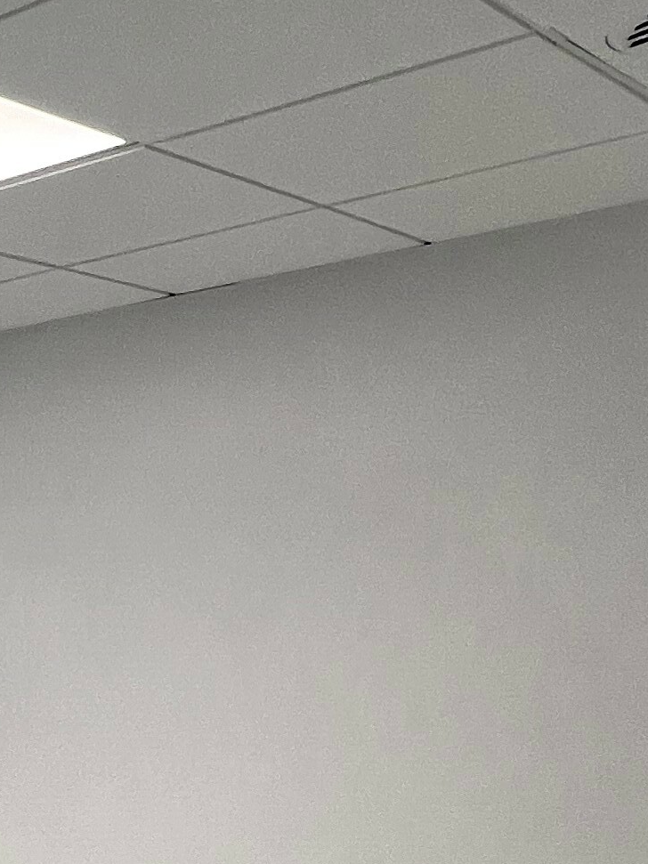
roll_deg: +1.0
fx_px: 1348
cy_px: 931
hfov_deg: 22.3
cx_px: -319
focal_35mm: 54
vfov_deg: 31.8
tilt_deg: -9.8
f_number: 1.8
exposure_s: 1/99
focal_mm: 1.57
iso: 50
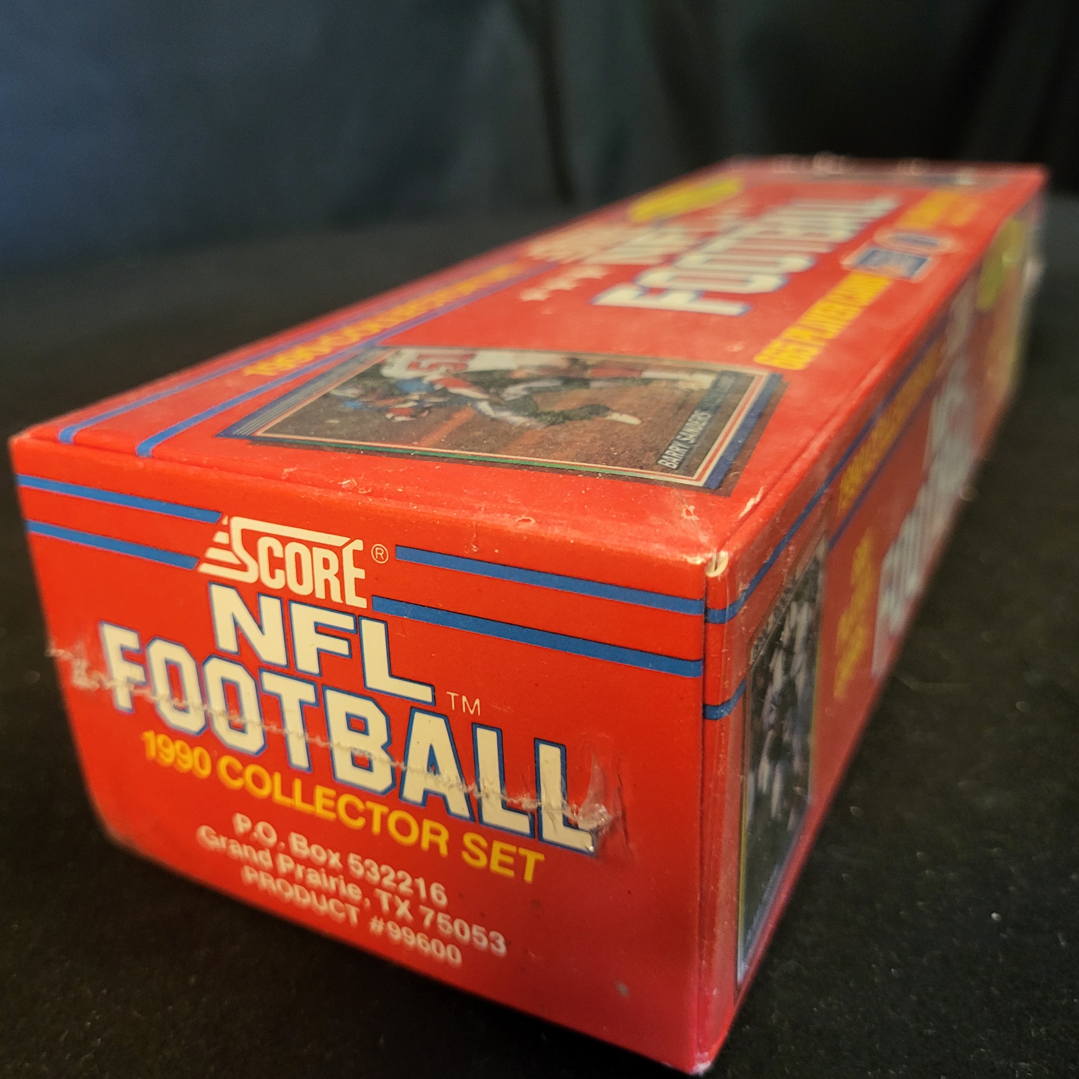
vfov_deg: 52.5
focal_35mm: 31
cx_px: 466
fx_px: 1093
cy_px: 535
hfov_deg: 52.4
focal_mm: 5.4
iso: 640
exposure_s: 1/24
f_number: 1.8
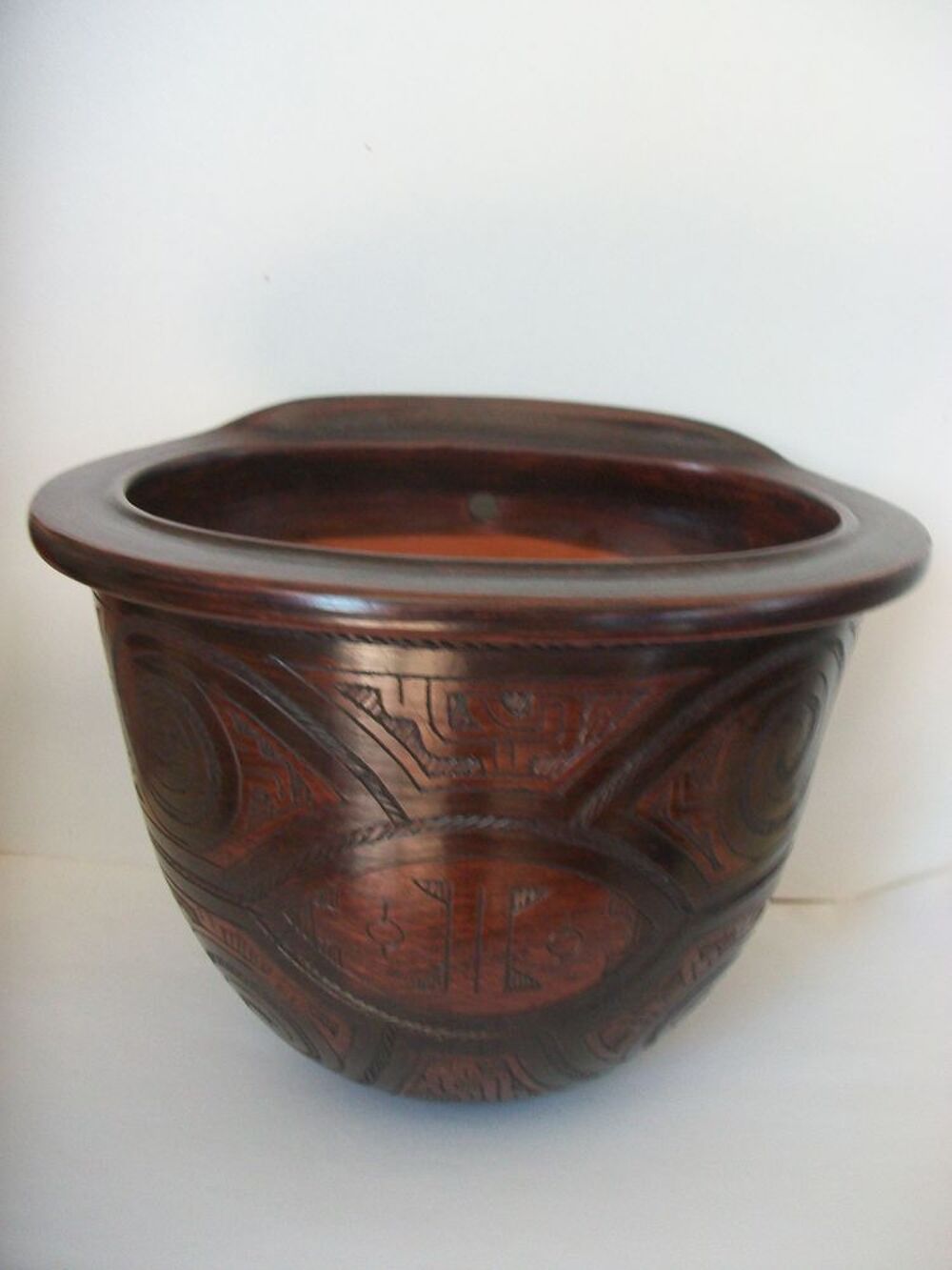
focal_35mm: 34
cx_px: 476
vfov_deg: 54.0
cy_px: 635
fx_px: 1247
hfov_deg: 41.8
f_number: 2.8
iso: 160
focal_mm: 5.7
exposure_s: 1/20
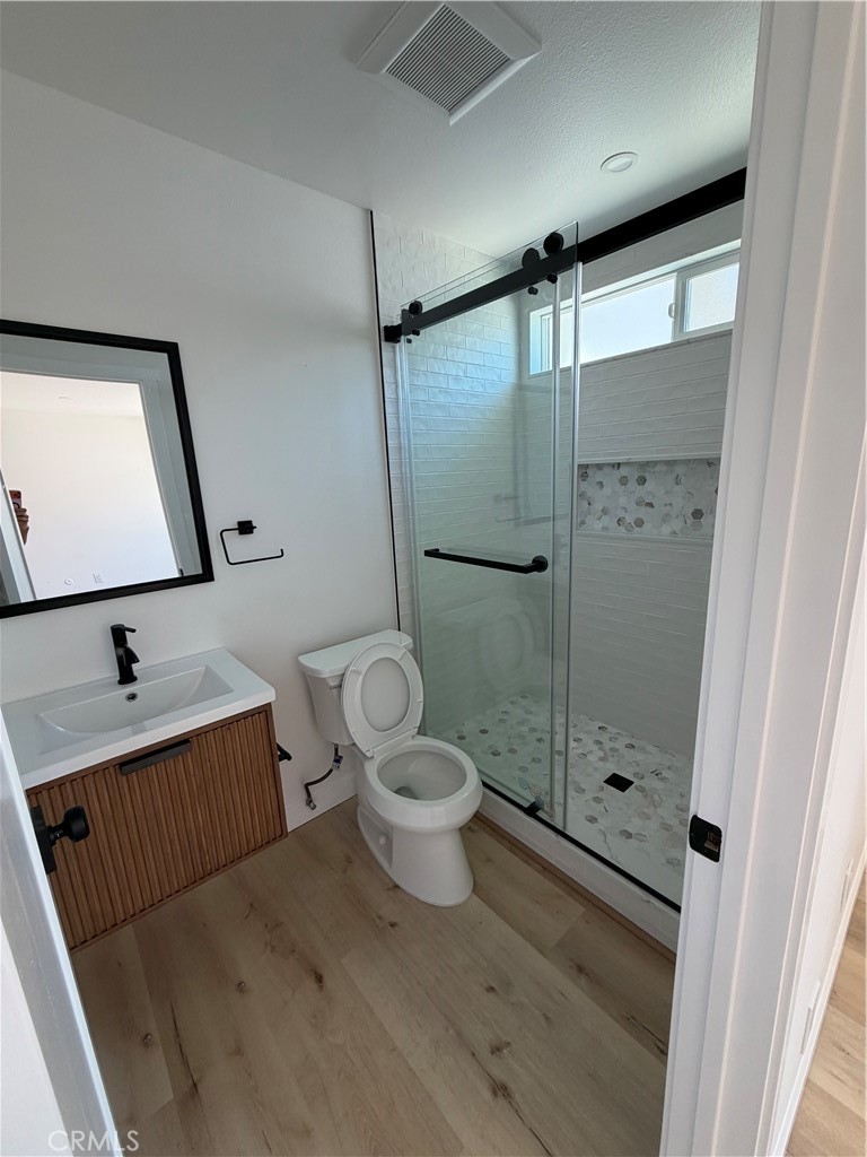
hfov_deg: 85.7
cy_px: 578
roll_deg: +3.4
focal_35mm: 14
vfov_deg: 102.1
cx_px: 434
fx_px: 468
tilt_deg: -12.3
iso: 160
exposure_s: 1/121
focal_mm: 2.22
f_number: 2.2
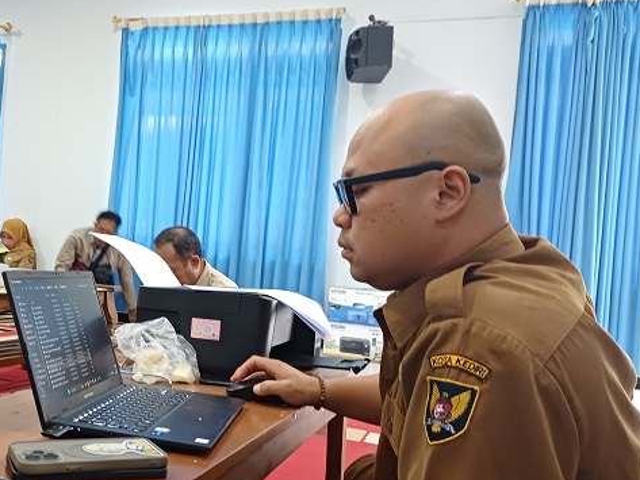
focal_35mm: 37
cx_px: 189
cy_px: 239
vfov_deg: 38.7
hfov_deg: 48.8
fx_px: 684
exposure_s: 1/20
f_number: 1.8
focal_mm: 4.65
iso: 800
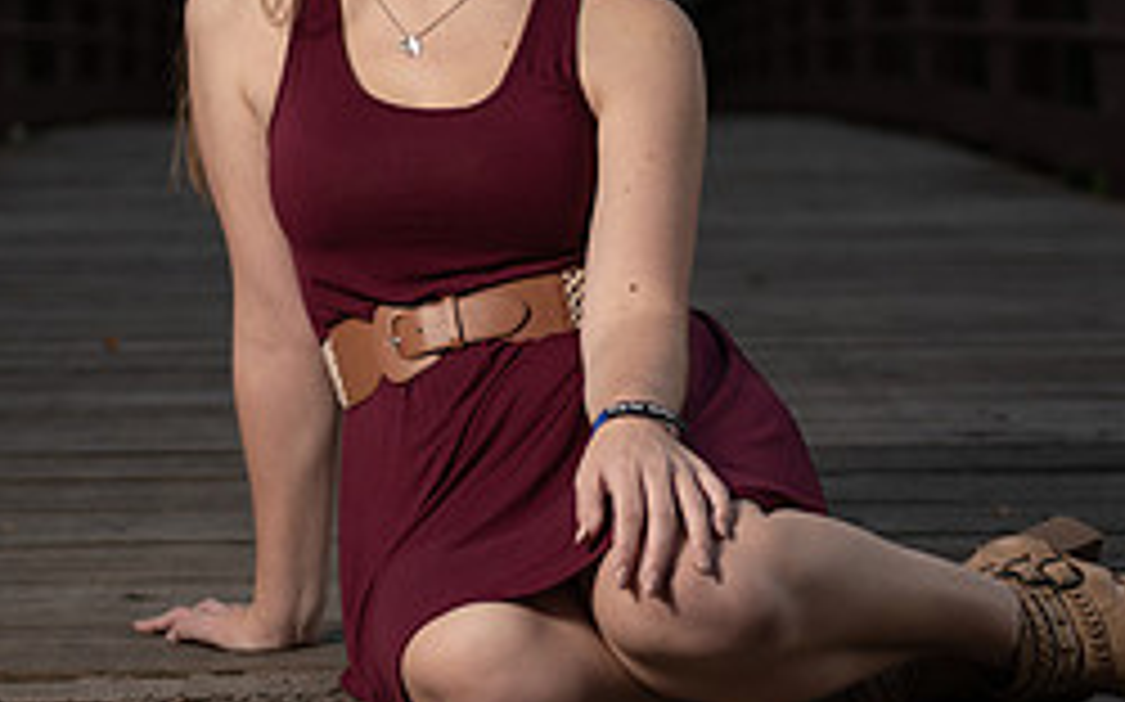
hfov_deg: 15.3
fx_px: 4199
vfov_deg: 9.5
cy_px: 200
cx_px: 567
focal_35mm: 137
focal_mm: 58
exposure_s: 1/80
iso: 100
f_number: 2.8
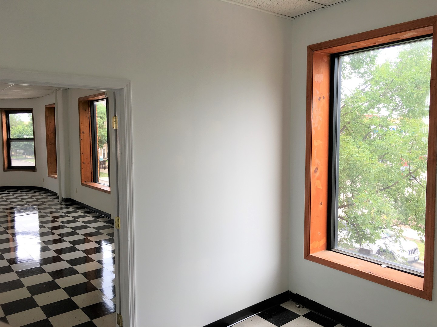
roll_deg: +0.9
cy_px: 164
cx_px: 218
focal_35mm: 29
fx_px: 366
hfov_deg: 61.7
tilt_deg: -4.7
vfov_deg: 48.2
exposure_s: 1/172
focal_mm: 4.15
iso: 25
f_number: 2.2
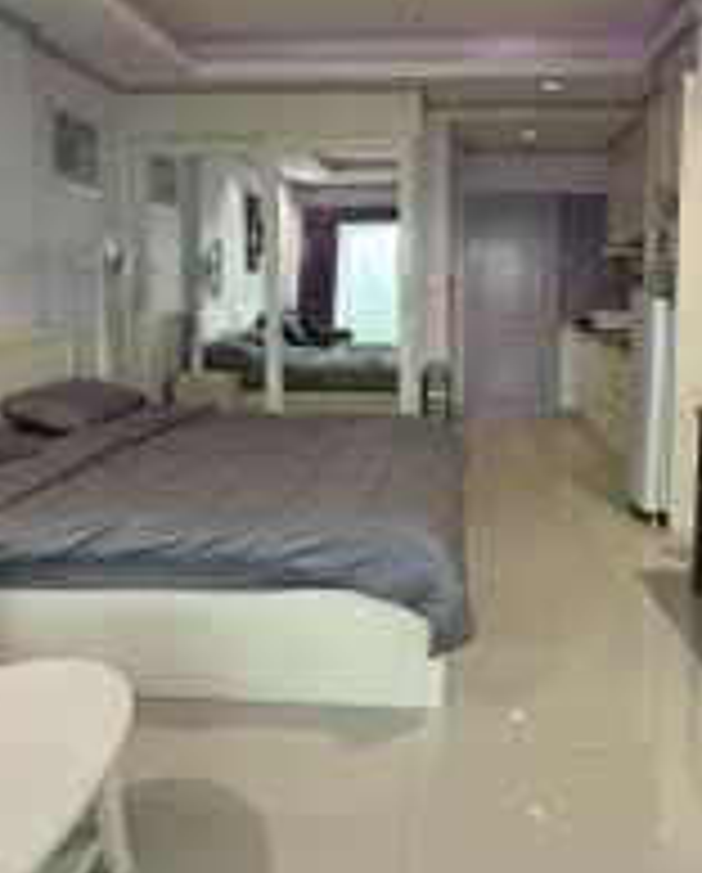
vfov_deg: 58.2
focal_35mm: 30
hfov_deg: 48.4
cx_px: 416
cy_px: 346
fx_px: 777
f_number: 2.2
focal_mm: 2.22
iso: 500
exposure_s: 1/50
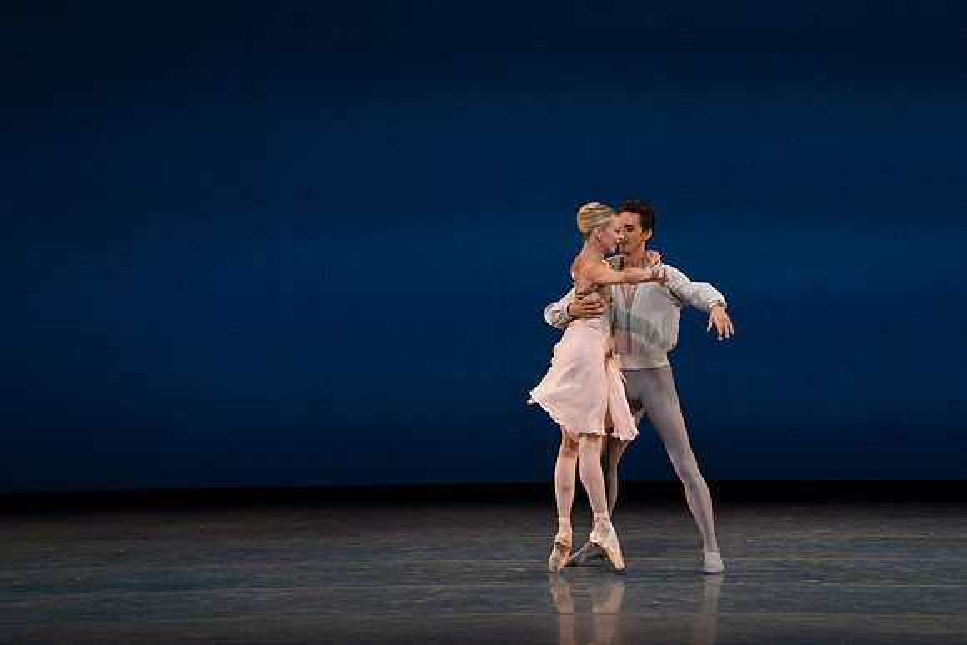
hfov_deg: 10.3
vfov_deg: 6.9
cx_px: 484
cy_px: 322
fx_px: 5373
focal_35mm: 200
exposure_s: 1/500
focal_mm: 200
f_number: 8
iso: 3200
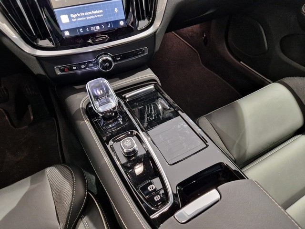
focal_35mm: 23
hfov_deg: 73.9
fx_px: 203
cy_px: 114
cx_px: 152
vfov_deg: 58.9
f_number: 1.8
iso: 640
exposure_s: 1/50
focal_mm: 5.4
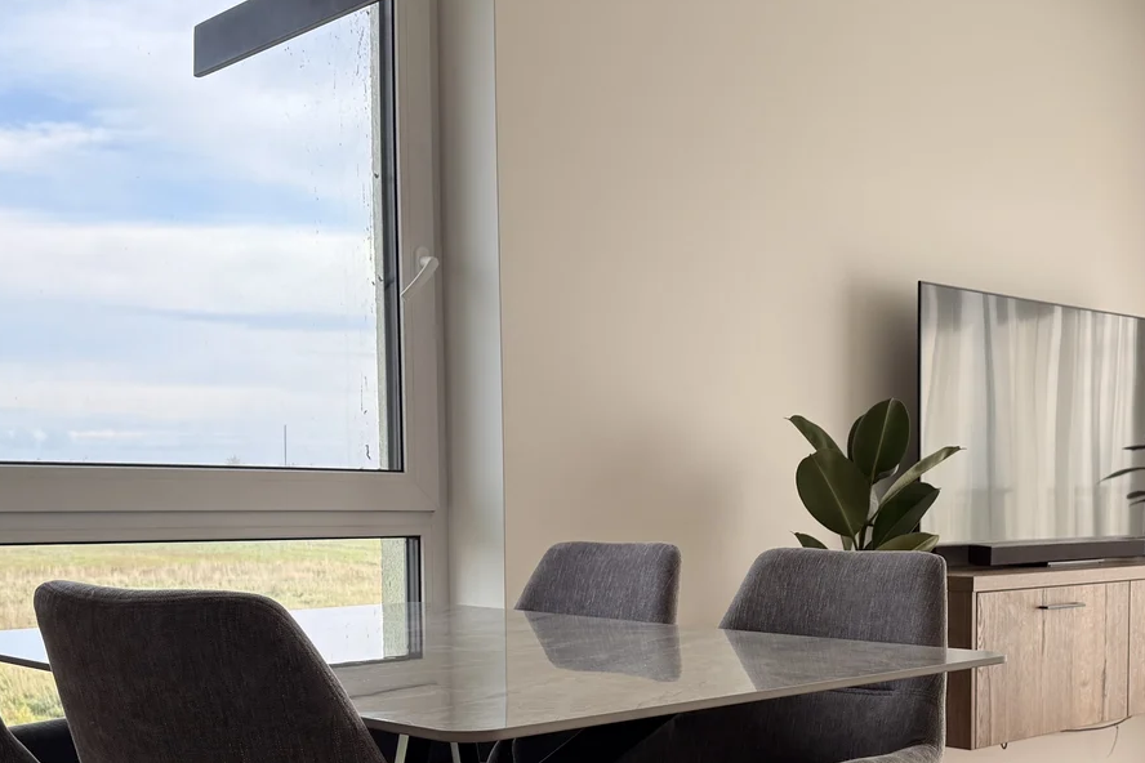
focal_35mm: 45
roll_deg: -0.1
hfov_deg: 42.9
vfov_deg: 29.4
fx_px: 1431
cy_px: 571
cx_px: 787
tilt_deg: -2.4
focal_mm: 6.76
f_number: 1.78
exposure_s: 1/275
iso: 100
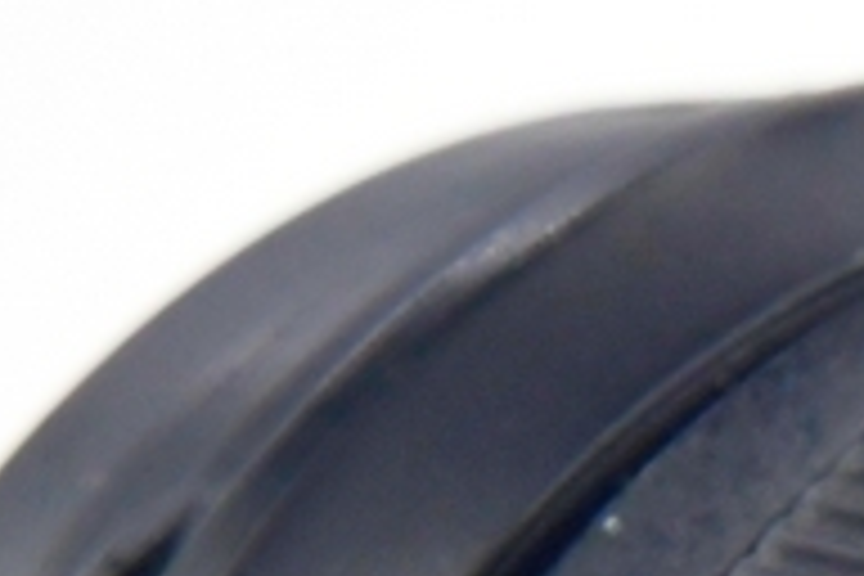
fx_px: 21046
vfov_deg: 1.6
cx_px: 1966
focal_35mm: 877
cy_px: 1732
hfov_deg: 2.3
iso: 800
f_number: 8
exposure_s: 1/100
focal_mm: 75
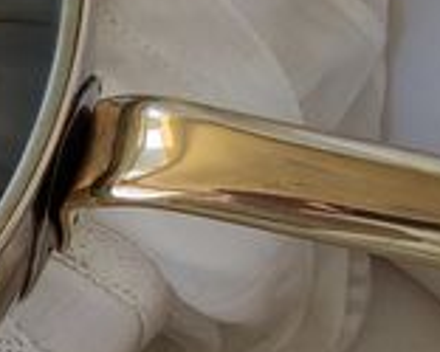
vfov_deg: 15.3
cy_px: 65
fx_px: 1303
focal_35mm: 100
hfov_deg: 18.7
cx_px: 17
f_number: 2.2
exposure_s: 1/100
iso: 80
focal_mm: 1.96
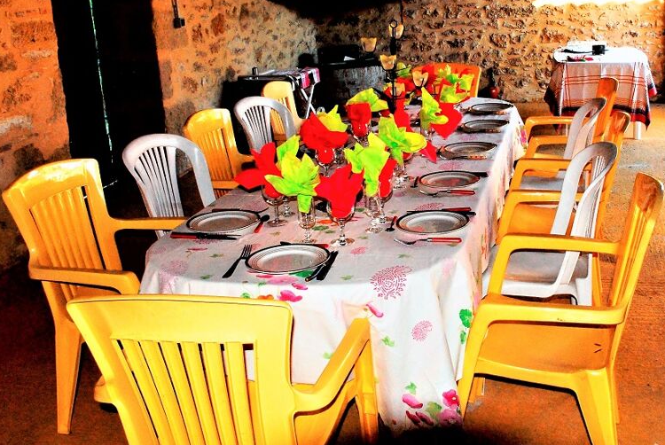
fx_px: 740
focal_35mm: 40
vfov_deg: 33.2
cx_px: 440
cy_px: 153
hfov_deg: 47.7
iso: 1250
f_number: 13
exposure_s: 1/50
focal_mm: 20
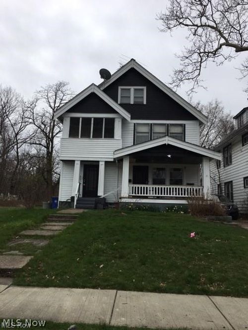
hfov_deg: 48.2
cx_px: 124
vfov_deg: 61.7
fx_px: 277
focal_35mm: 29
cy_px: 165
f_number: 2.2
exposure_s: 1/2959
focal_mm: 4.15
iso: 25
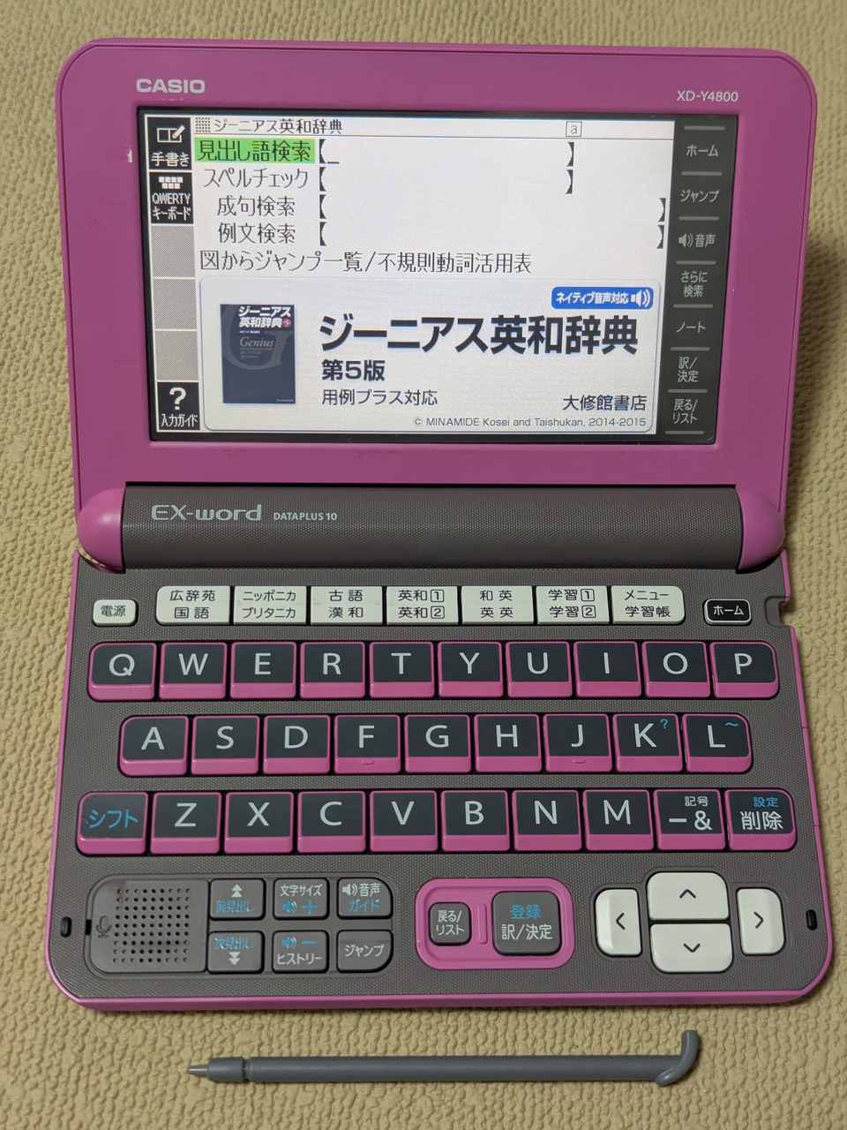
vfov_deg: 39.7
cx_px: 424
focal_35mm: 48
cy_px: 565
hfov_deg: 30.3
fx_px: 1566
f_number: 1.85
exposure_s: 1/74
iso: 238
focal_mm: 6.81
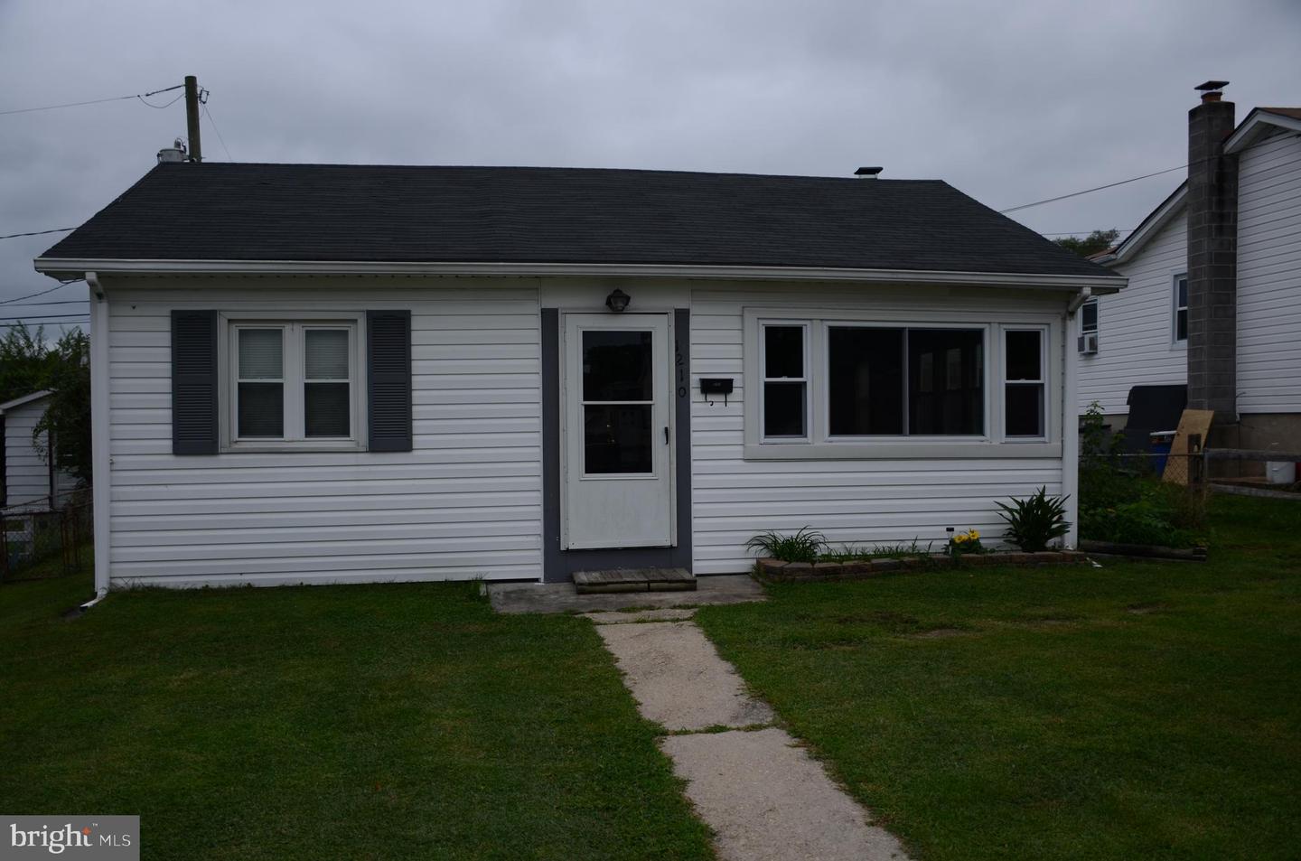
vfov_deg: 39.8
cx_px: 650
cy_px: 430
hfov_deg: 57.3
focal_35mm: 33
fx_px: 1190
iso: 100
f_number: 3.5
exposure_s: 1/125
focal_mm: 22
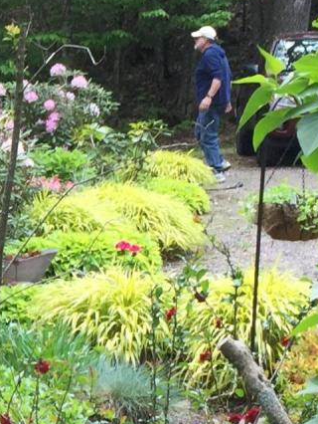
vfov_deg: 14.4
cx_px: -231
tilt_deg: -11.7
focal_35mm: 136
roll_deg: -1.0
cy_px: 362
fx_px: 1664
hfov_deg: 10.4
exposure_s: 1/250
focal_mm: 4.15
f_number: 2.2
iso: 32
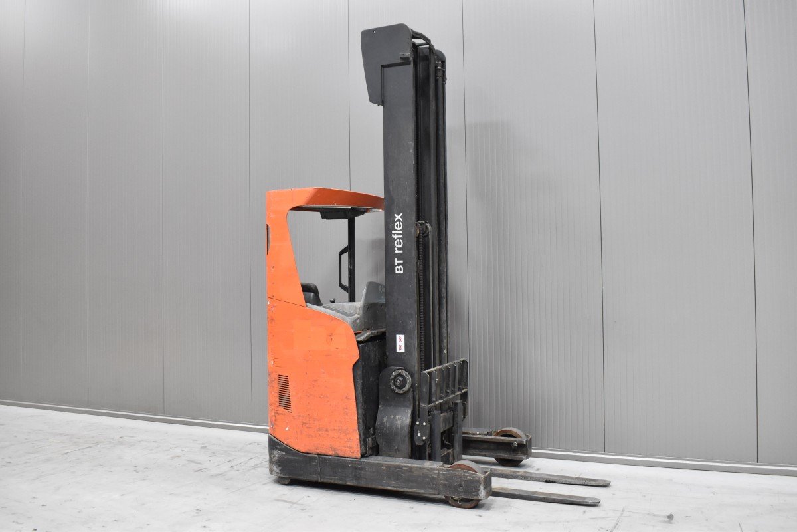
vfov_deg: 41.7
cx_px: 398
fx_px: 697
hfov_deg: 59.5
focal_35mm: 32
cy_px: 266
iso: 1600
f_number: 5
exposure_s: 1/30
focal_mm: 21
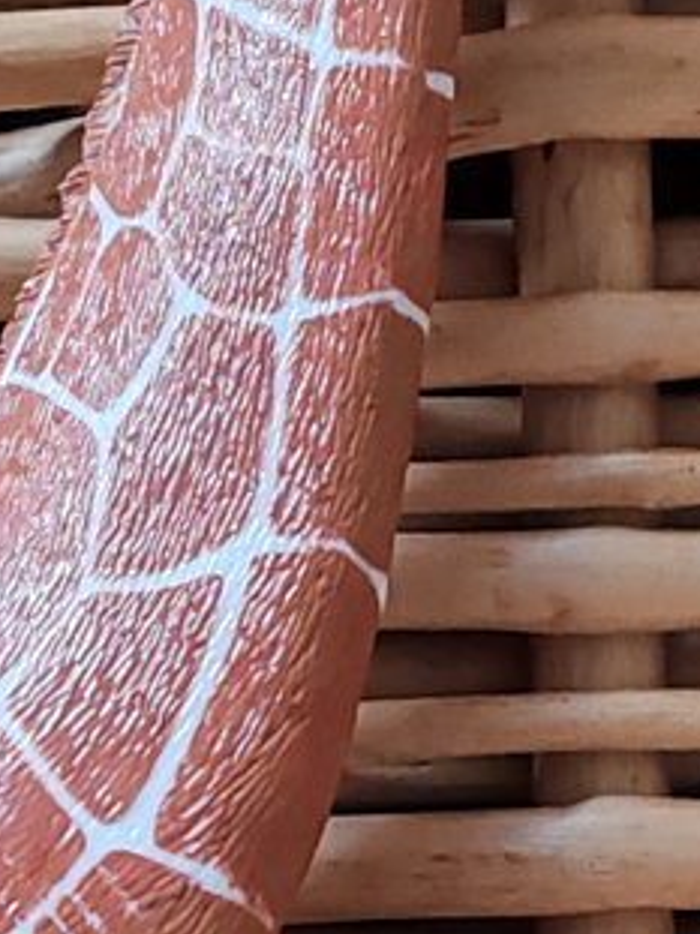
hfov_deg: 5.1
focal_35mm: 287
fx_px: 7744
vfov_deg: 6.9
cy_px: 1125
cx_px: -348
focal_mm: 6.12
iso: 640
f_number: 1.9
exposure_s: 1/100
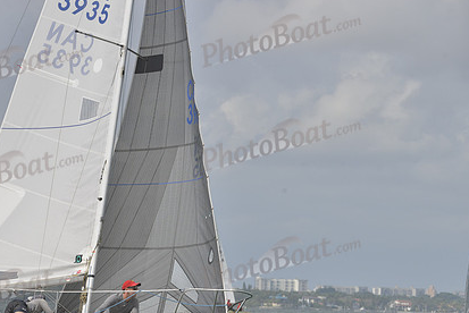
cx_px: 143
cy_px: 217
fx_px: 4393
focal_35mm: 337
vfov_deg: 4.1
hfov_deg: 6.1
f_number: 11
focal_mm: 240
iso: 400
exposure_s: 1/1250
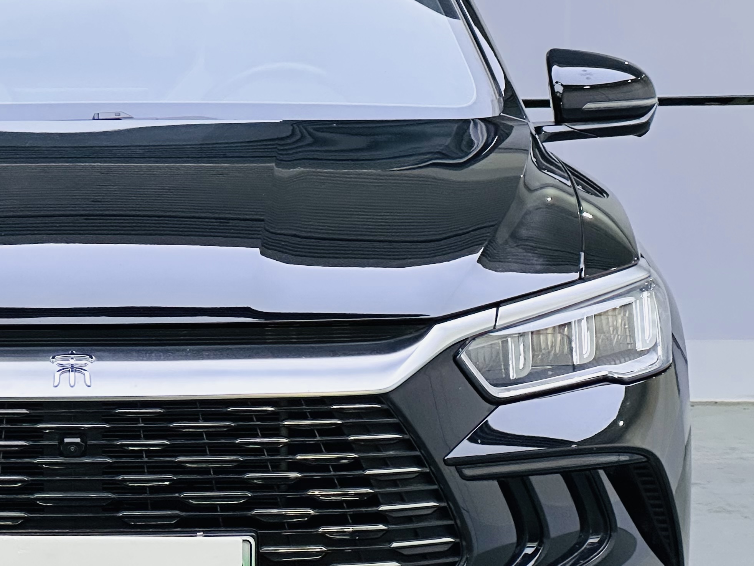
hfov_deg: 12.4
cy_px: 308
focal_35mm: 158
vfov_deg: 9.4
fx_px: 3442
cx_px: 80
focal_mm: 9
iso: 250
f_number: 2.8
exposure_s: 1/100
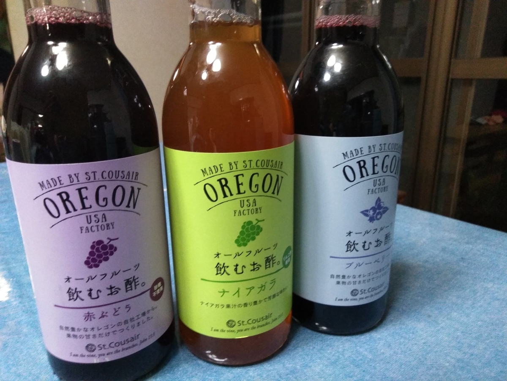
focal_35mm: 26
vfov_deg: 53.1
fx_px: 381
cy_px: 190
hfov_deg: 67.3
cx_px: 254
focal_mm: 3.46
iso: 517
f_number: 2.2
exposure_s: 1/20
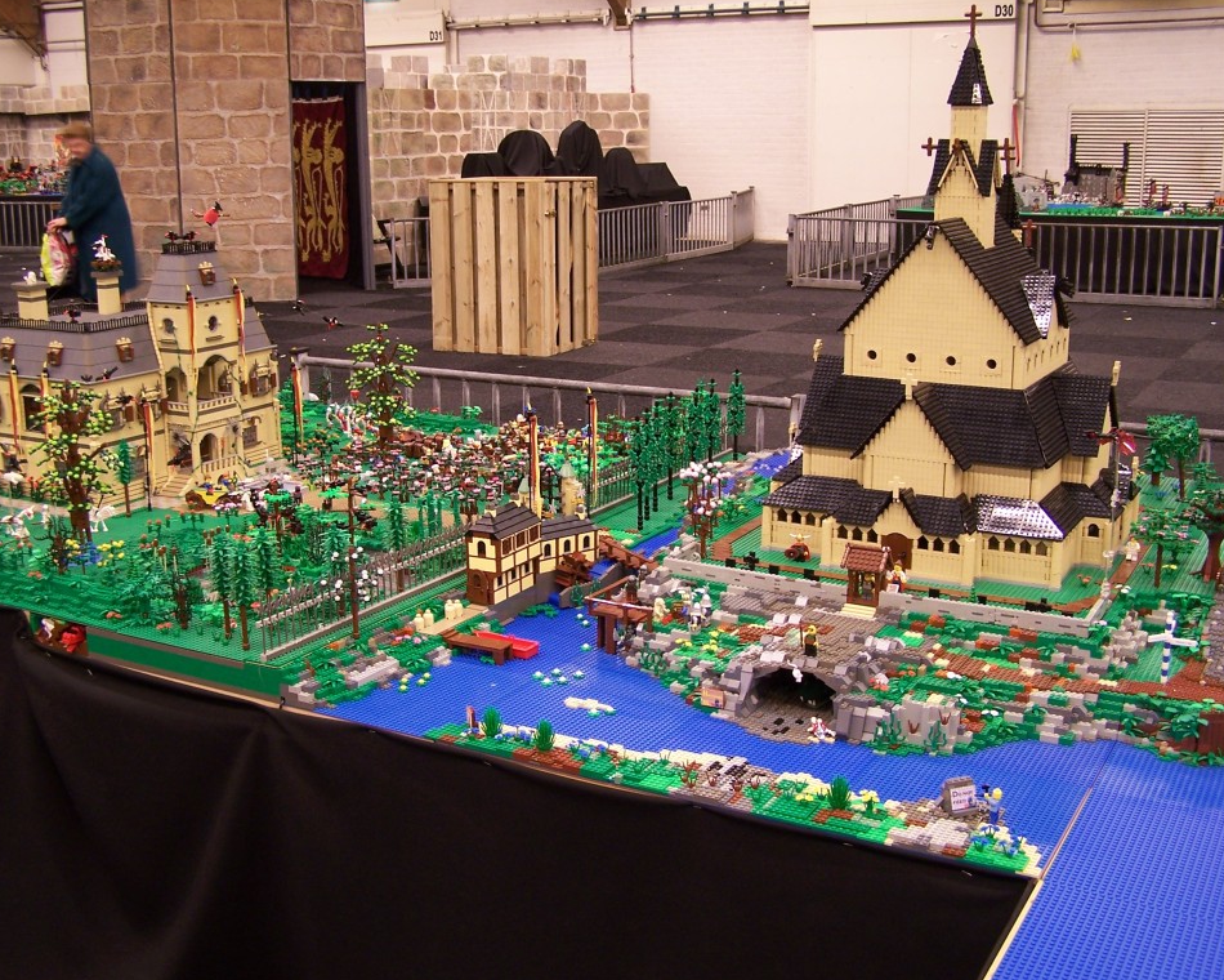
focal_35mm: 40
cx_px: 598
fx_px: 1449
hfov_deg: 45.8
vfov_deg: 37.3
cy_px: 489
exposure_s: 1/2
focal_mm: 6.3
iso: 80
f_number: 2.8
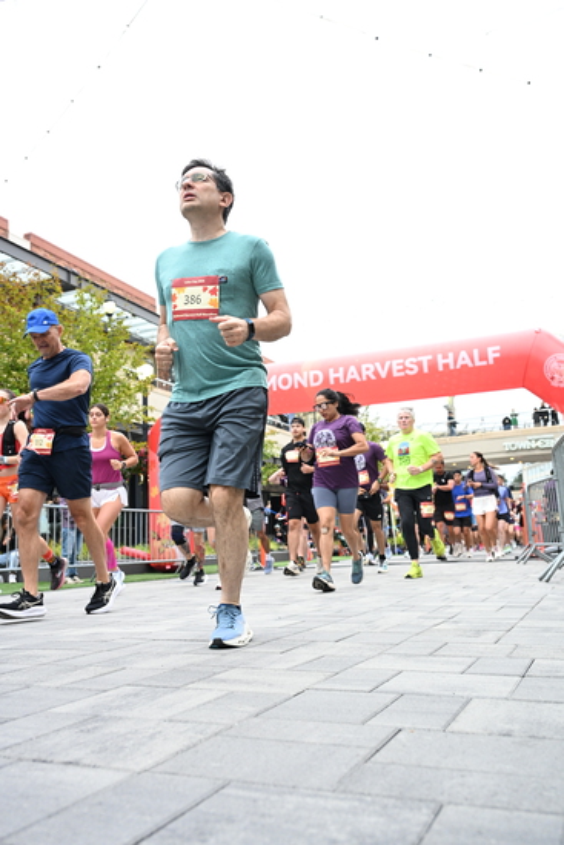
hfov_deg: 42.3
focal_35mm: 31
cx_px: 282
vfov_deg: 60.3
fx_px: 728
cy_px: 422
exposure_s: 1/640
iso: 2000
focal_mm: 31
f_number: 4
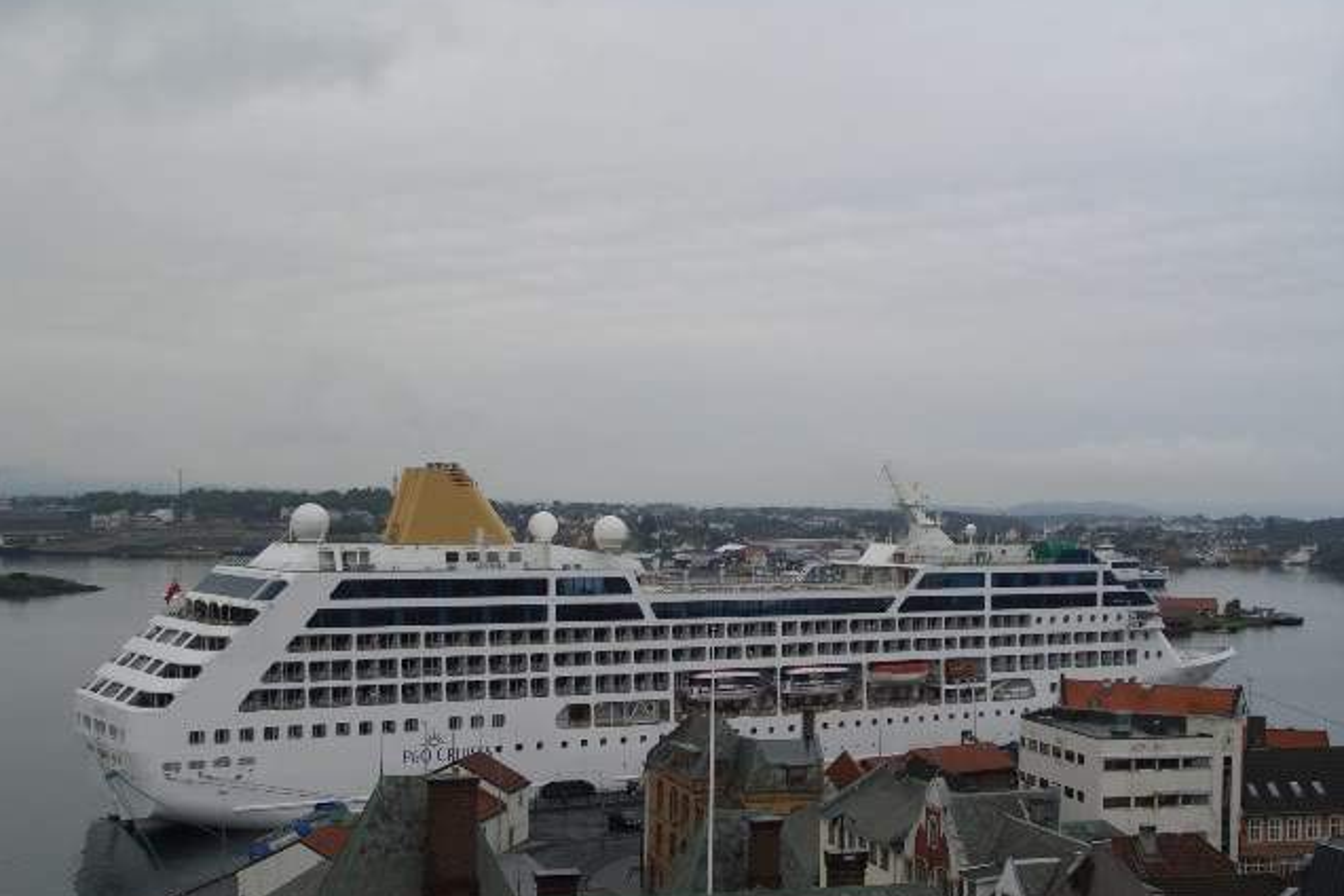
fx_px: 1680
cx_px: 672
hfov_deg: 43.6
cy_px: 482
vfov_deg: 29.9
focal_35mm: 45
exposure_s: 1/250
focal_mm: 9.2
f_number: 4.2
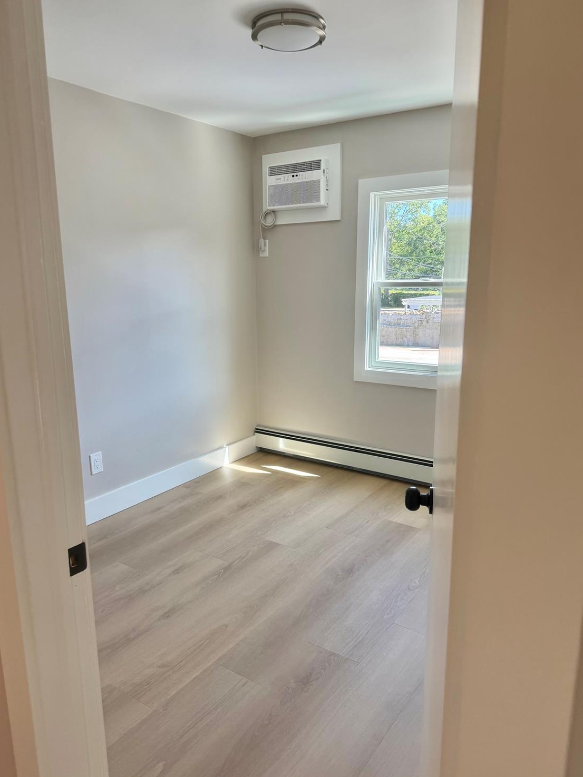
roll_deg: -0.7
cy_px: 396
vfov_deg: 69.4
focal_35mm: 25
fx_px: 561
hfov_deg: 54.9
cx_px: 284
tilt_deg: -12.3
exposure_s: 1/188
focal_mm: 6.76
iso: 100
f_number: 1.78
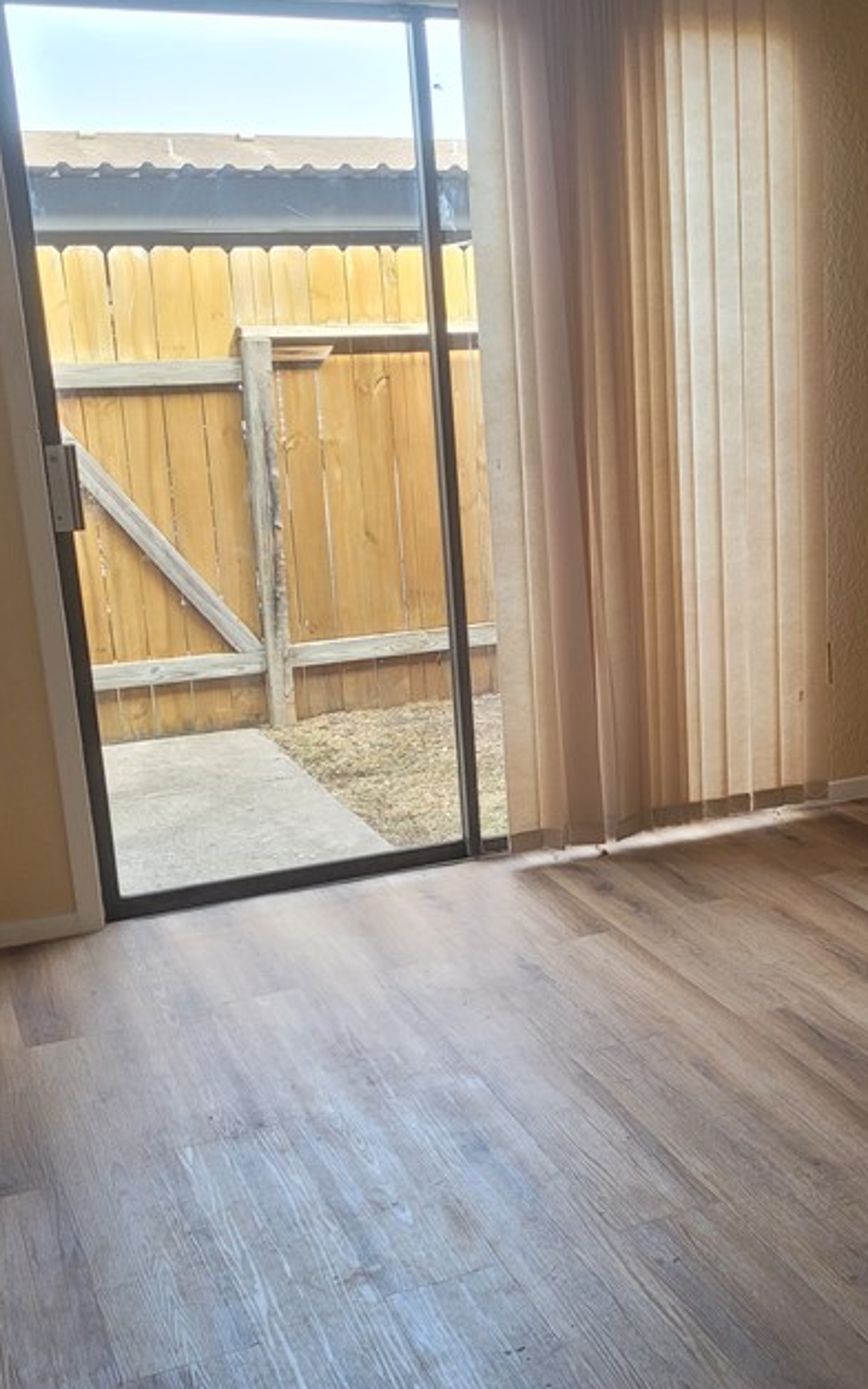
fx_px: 1703
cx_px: 666
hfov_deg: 28.1
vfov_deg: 44.3
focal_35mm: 45
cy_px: 775
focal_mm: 5.4
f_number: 1.8
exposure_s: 1/120
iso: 125
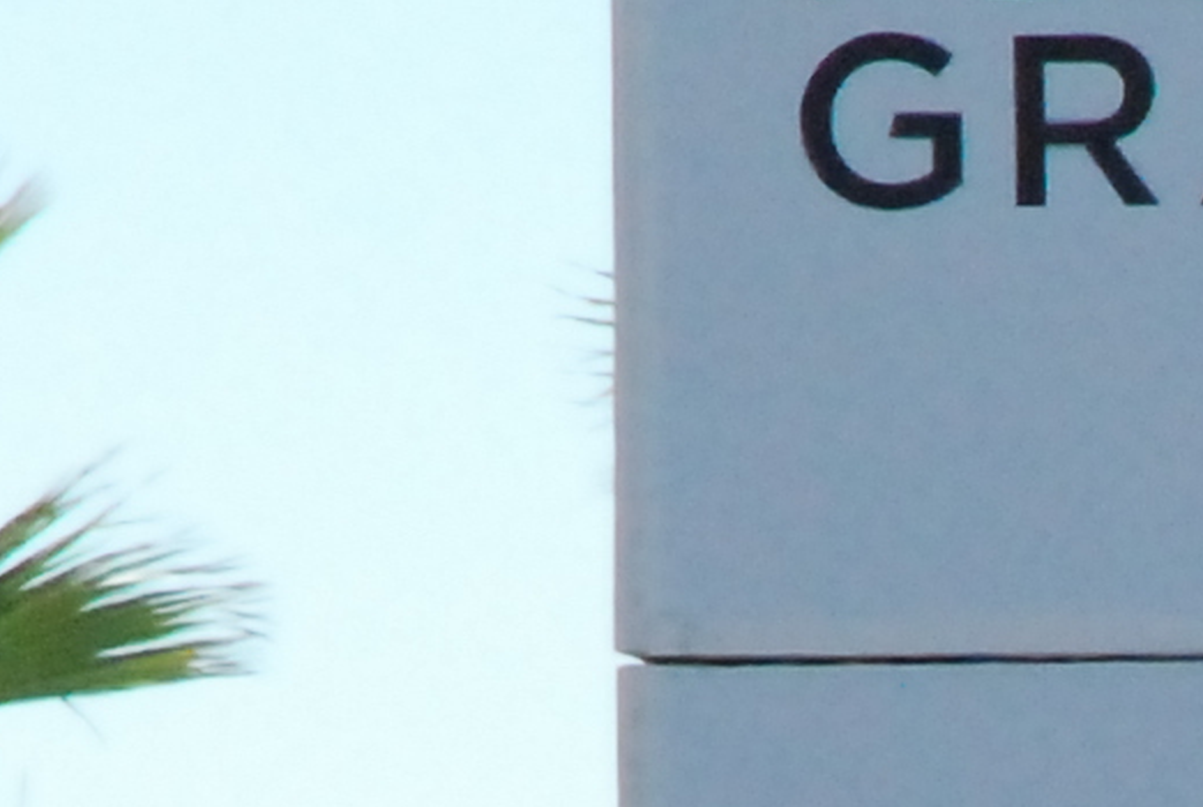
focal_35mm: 1502
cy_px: 1759
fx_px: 50267
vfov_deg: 0.9
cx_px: 2583
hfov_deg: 1.4
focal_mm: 135
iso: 1600
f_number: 10
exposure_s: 1/2500
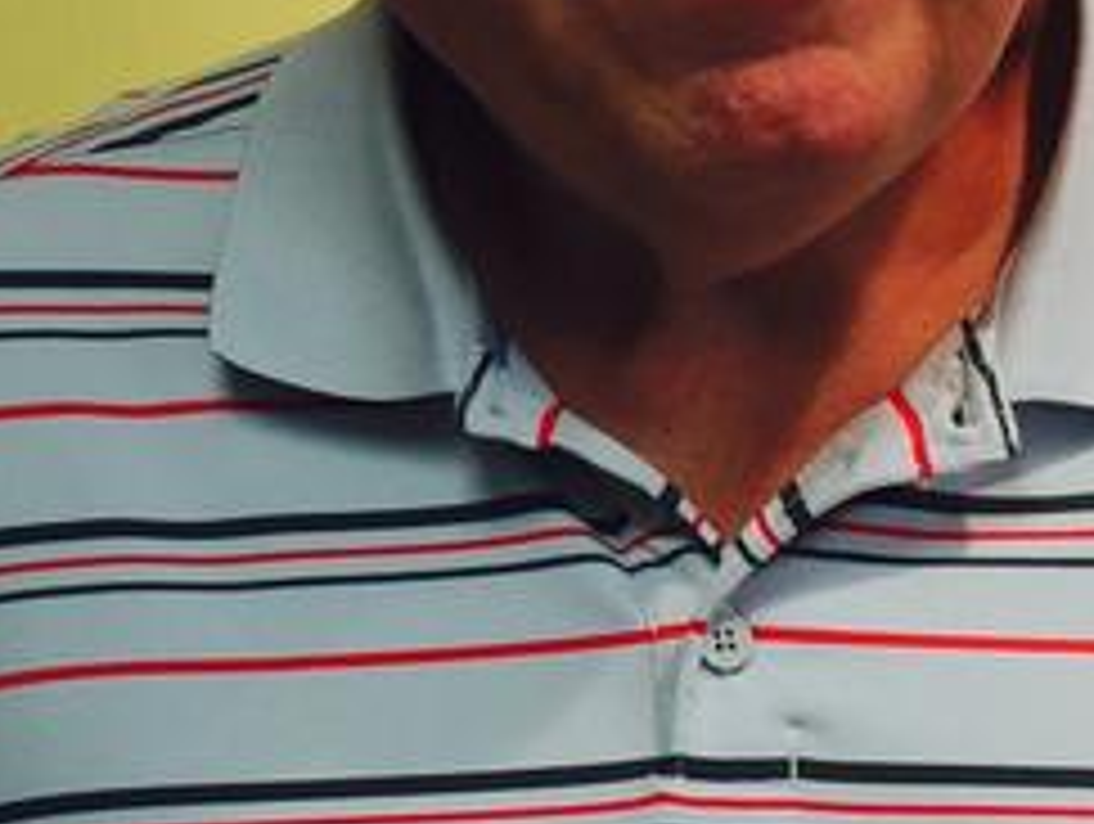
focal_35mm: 143
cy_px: 257
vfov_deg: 10.4
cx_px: -194
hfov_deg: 13.4
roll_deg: -2.8
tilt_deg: -3.4
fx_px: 4526
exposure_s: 1/40
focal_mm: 4.15
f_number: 2.2
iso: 32
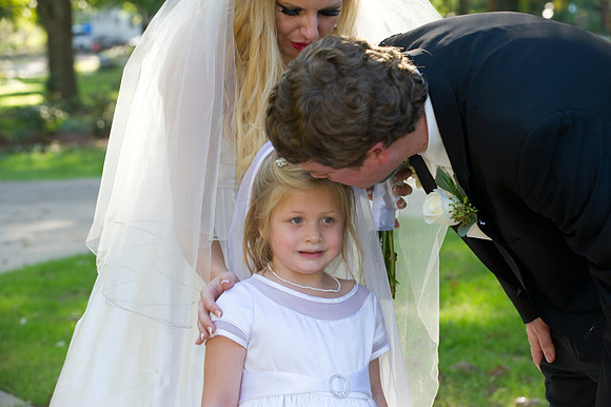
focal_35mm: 110
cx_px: 306
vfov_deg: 12.4
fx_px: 1866
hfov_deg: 18.6
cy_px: 204
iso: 500
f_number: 5.6
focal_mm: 110
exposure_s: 1/125
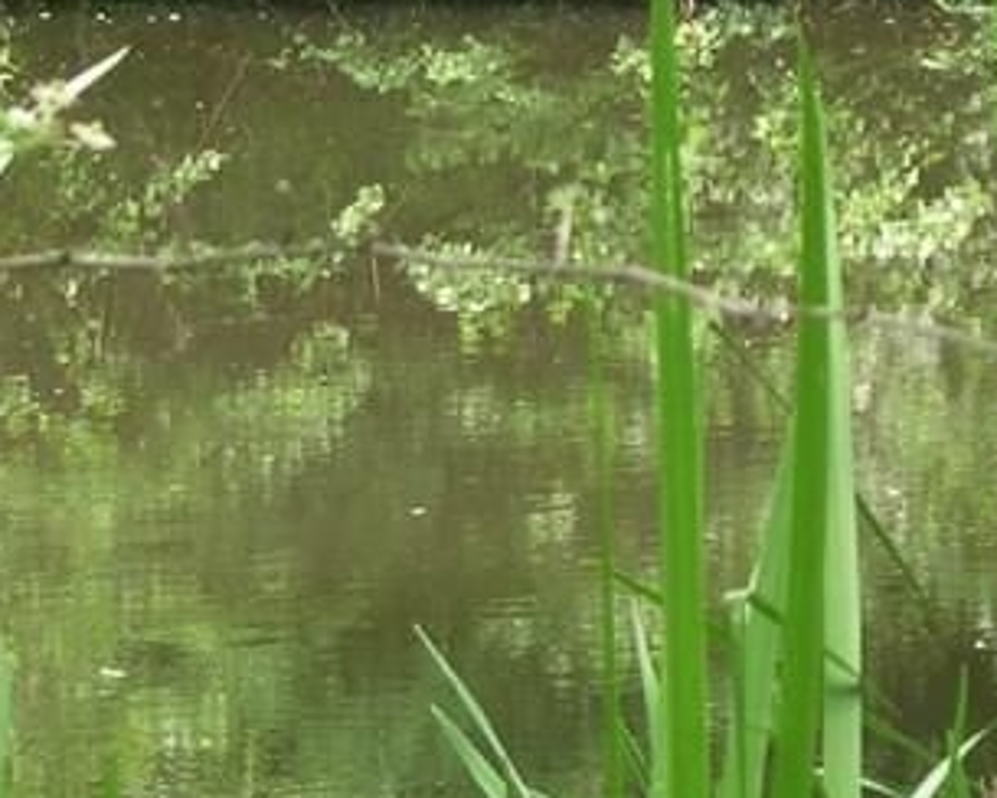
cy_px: -160
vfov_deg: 5.7
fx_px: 7937
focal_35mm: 269
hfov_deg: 7.2
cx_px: 876
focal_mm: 17.4
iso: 100
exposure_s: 1/66.1
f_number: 4.1
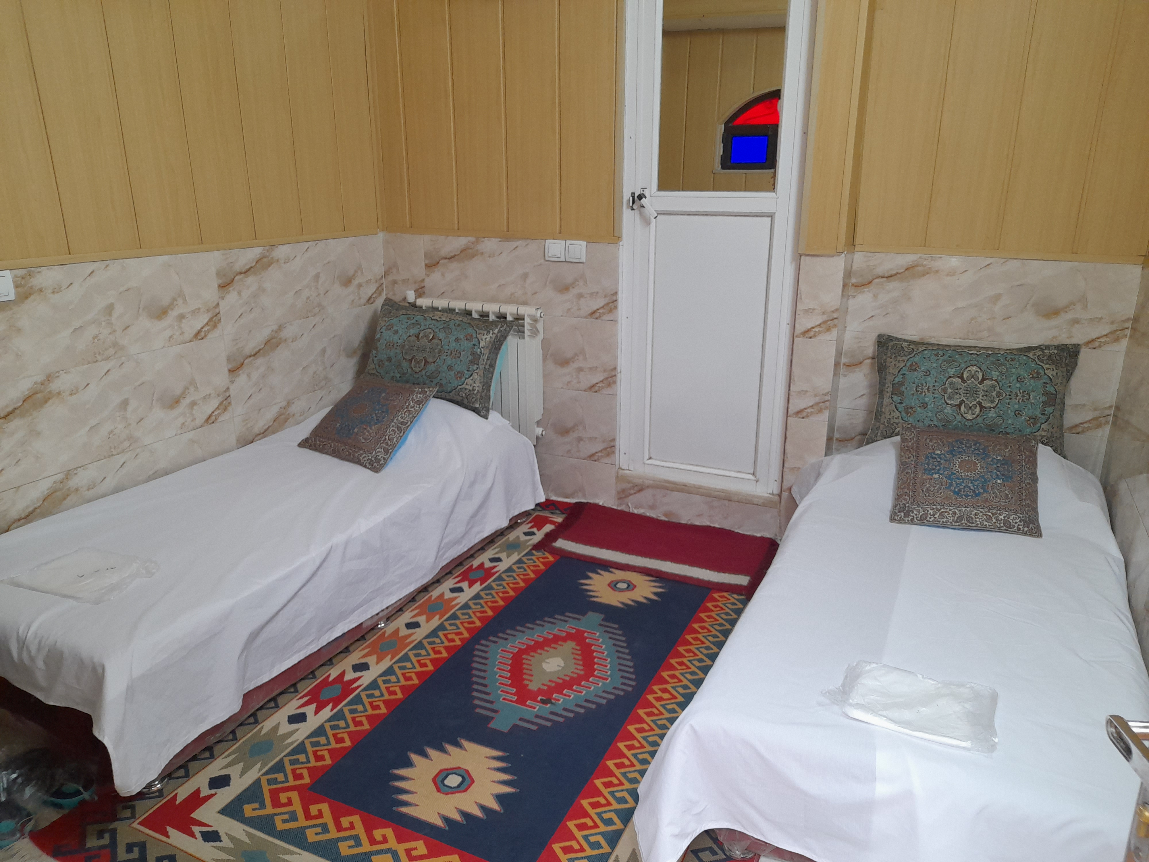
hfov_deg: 69.4
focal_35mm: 25
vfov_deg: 54.9
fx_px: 830
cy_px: 431
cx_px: 574
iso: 200
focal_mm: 4.6
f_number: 2
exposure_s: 1/50
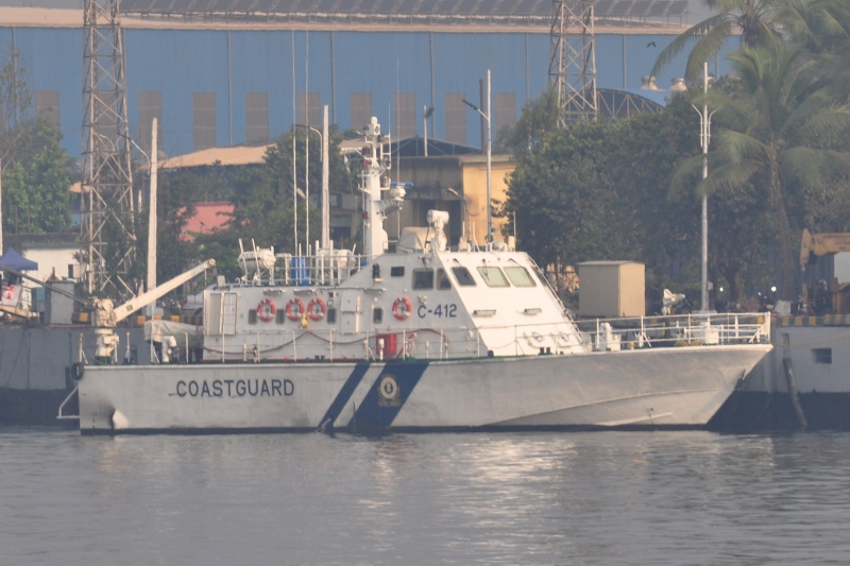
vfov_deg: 3.1
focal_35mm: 450
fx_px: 10622
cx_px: 425
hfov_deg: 4.6
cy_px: 283
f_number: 10
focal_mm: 300
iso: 200
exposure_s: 1/320
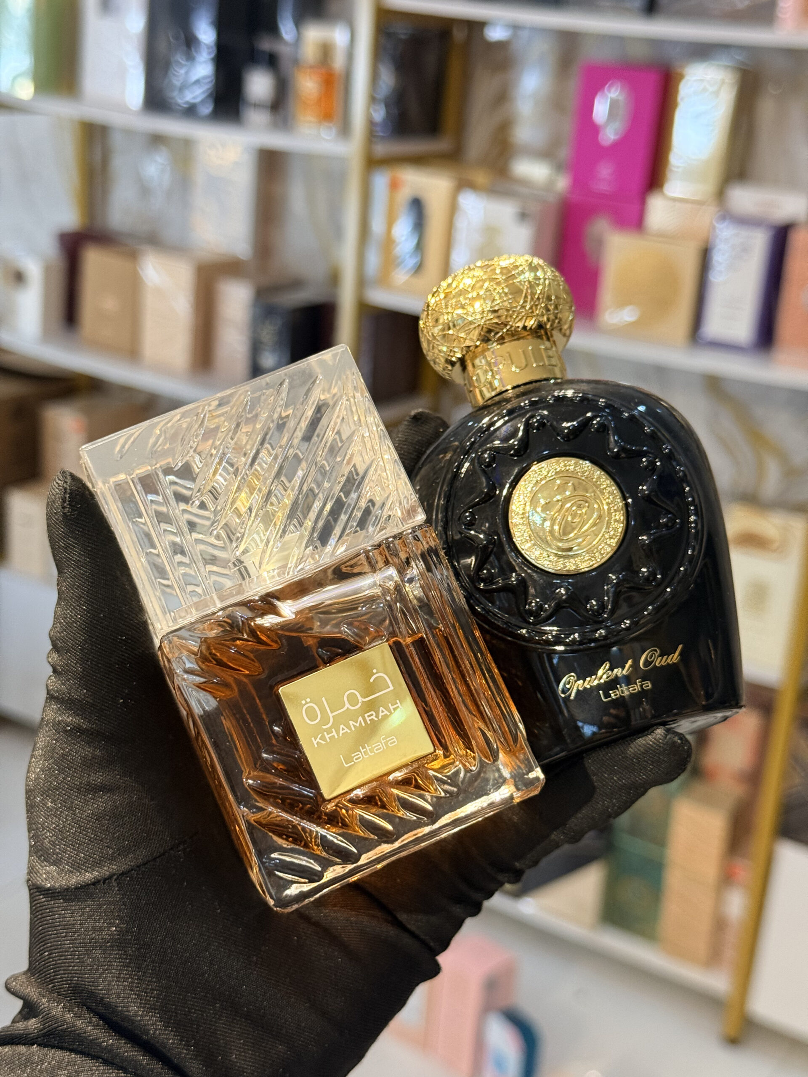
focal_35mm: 48
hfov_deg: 30.3
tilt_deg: -19.3
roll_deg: -6.3
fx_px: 1494
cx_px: 404
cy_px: 538
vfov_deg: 39.7
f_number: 1.78
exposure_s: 1/50
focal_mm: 6.76
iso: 200
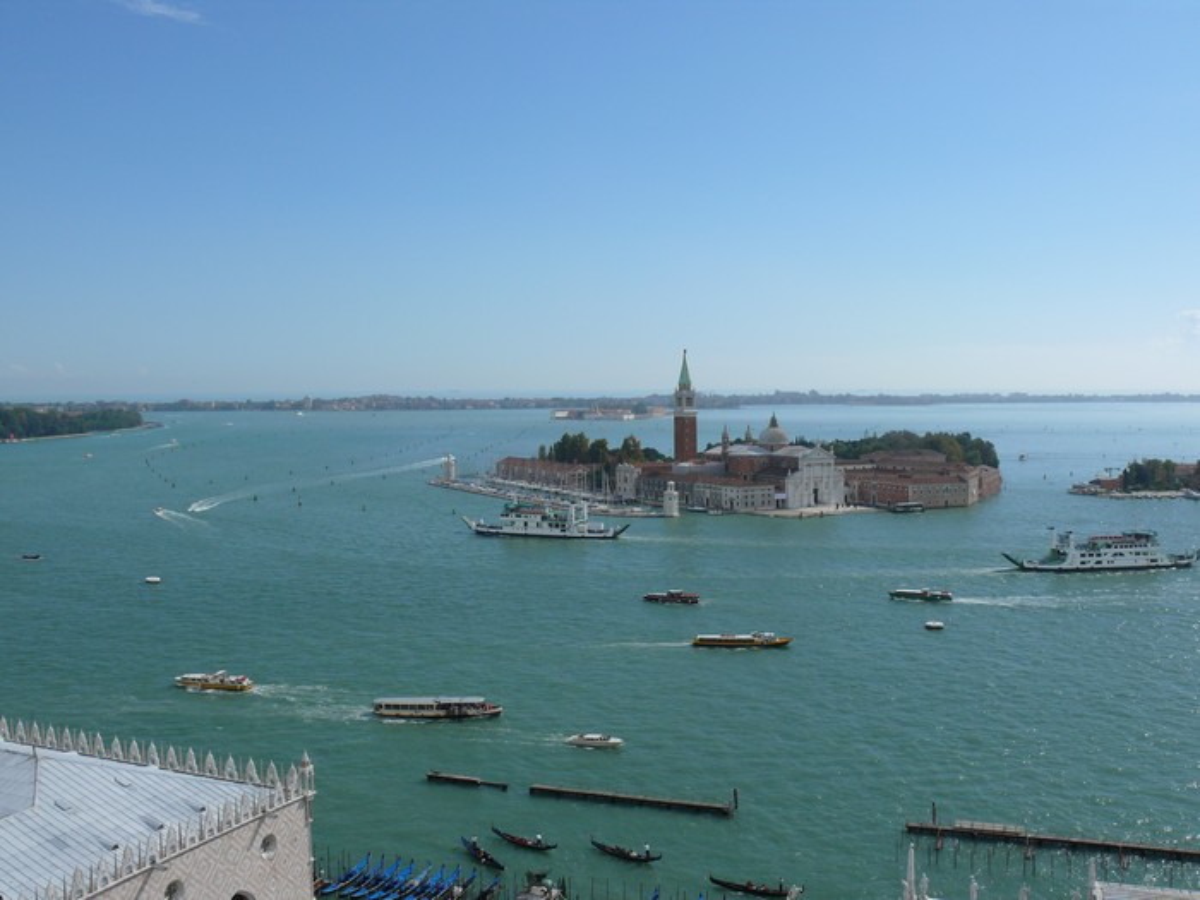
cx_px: 600
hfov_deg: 52.6
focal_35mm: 35
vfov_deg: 40.7
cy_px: 450
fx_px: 1213
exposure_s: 1/500
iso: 100
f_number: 8
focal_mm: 7.4
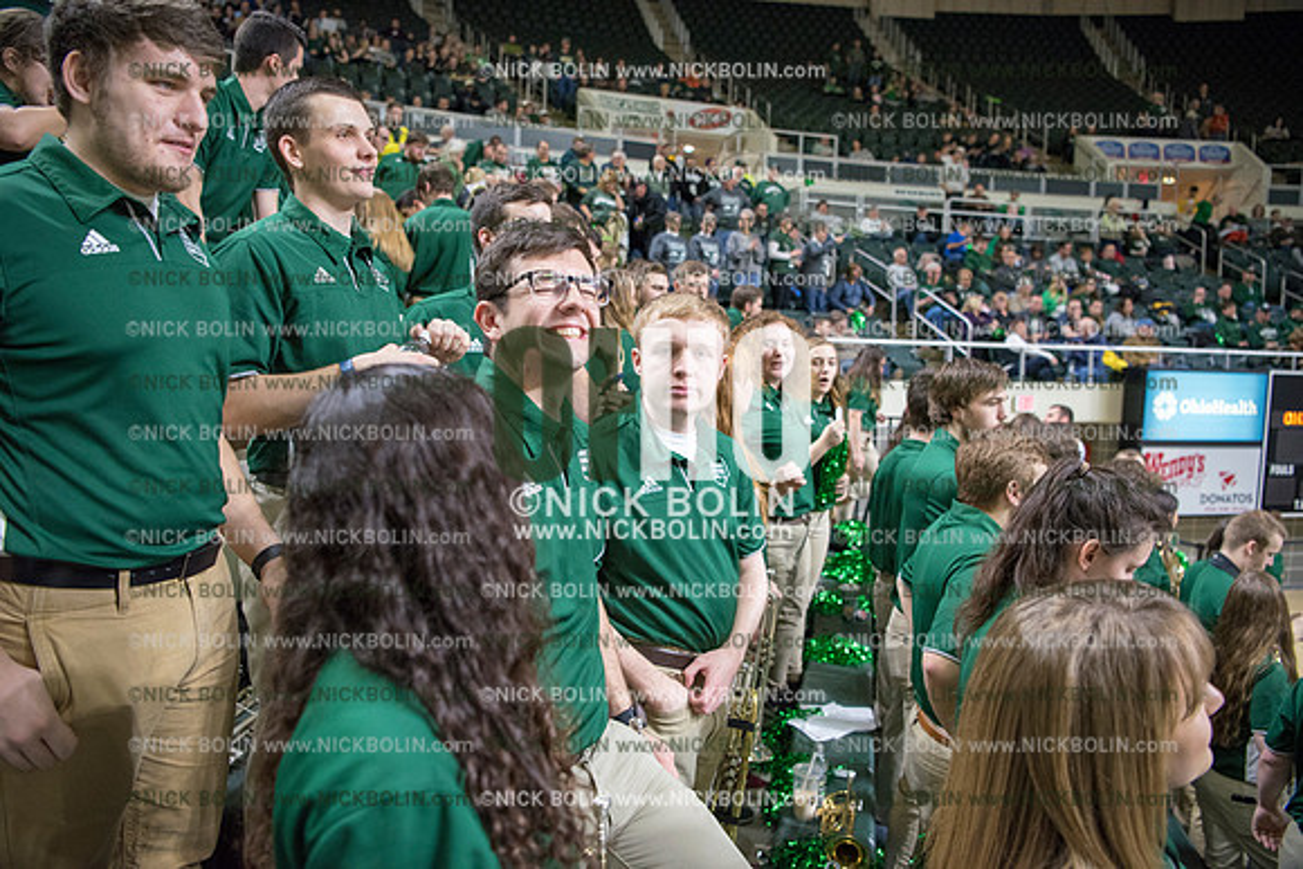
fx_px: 869
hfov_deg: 73.7
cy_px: 434
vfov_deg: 53.2
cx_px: 652
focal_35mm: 24
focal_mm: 24
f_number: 2.8
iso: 2500
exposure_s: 1/400
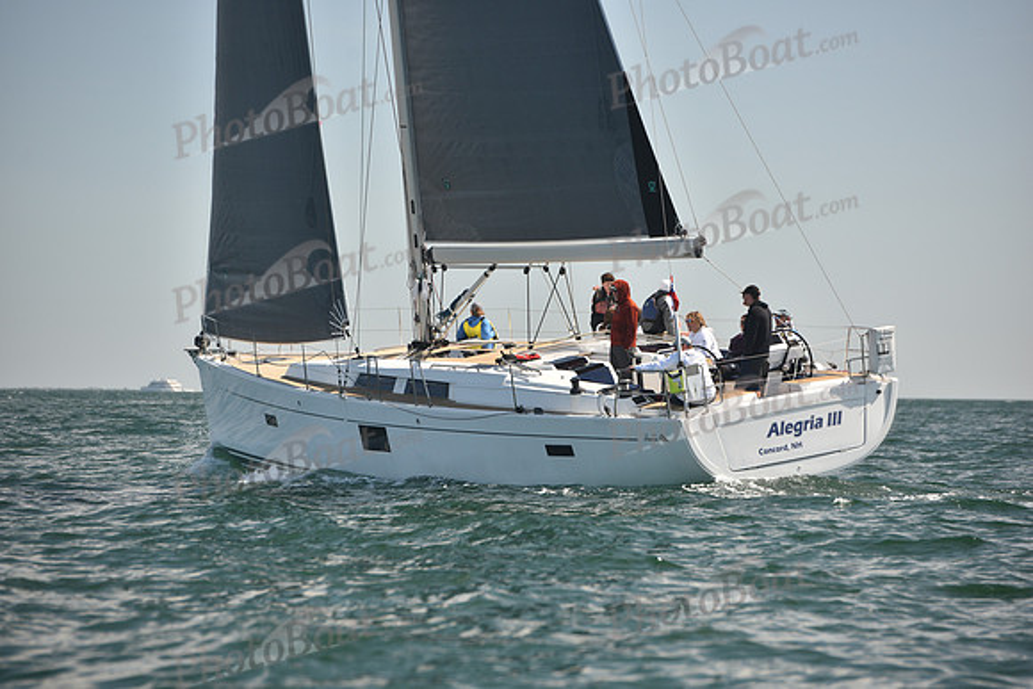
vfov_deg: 6.9
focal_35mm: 200
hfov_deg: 10.3
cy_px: 344
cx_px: 516
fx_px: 5740
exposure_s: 1/640
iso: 250
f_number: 5
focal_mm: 200
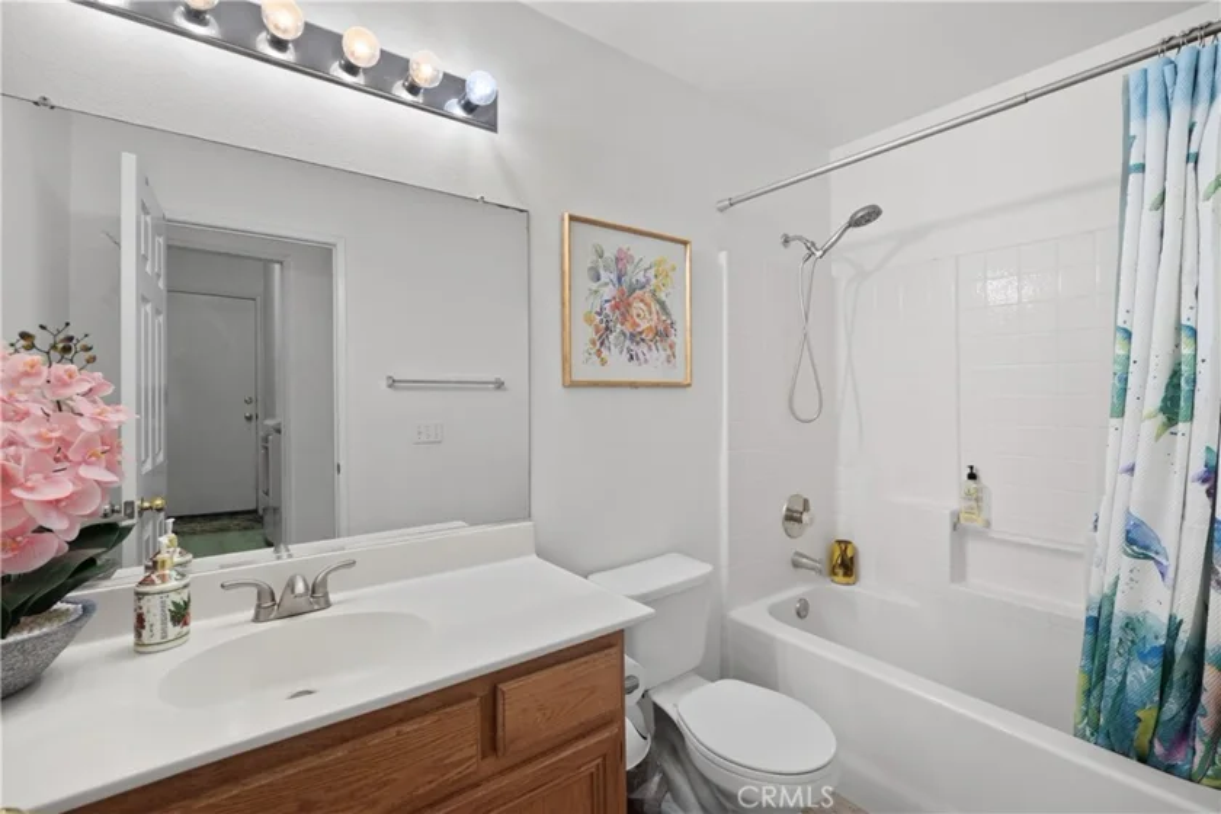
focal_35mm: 16
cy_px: 407
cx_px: 610
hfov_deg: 96.7
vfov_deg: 73.7
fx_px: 543
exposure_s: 1/15
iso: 500
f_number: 4
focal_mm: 16
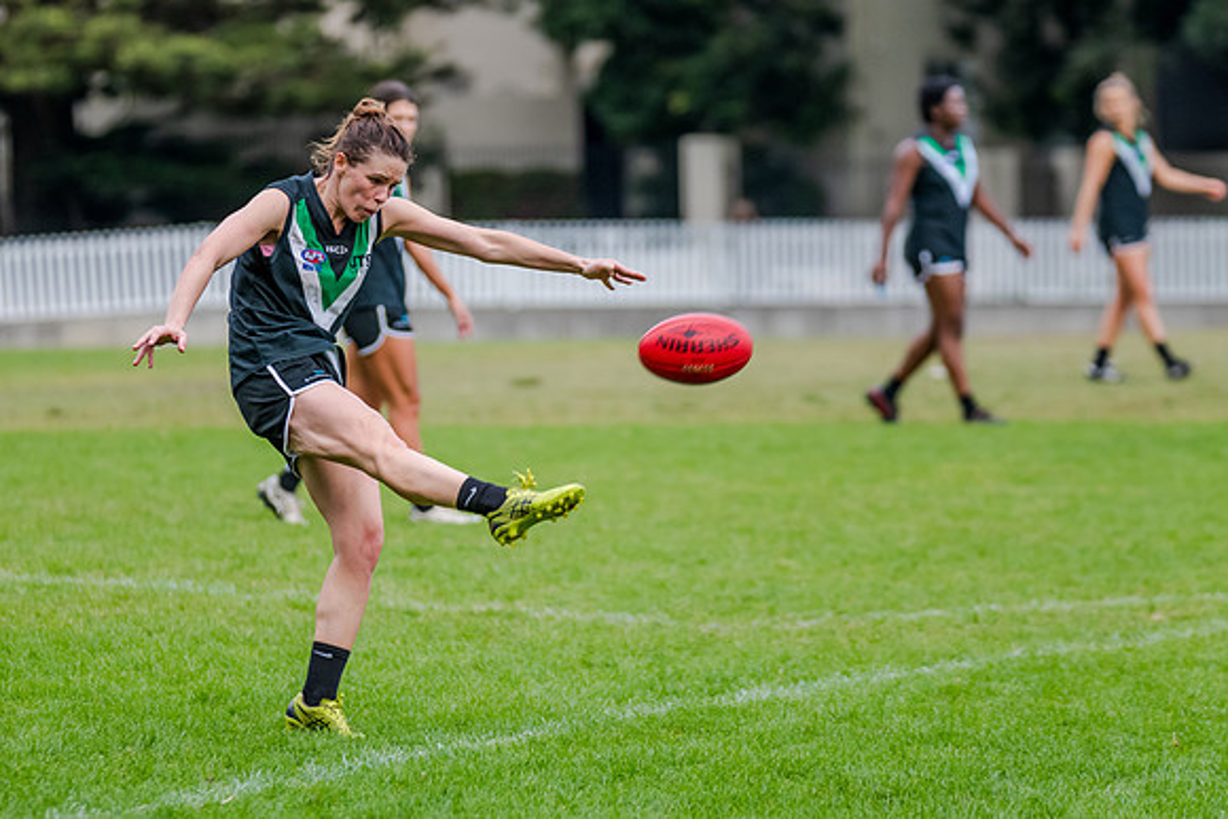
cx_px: 455
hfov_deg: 6.7
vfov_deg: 4.5
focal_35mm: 305
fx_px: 10417
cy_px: 396
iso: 800
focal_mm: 240
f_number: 4.5
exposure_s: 1/1600
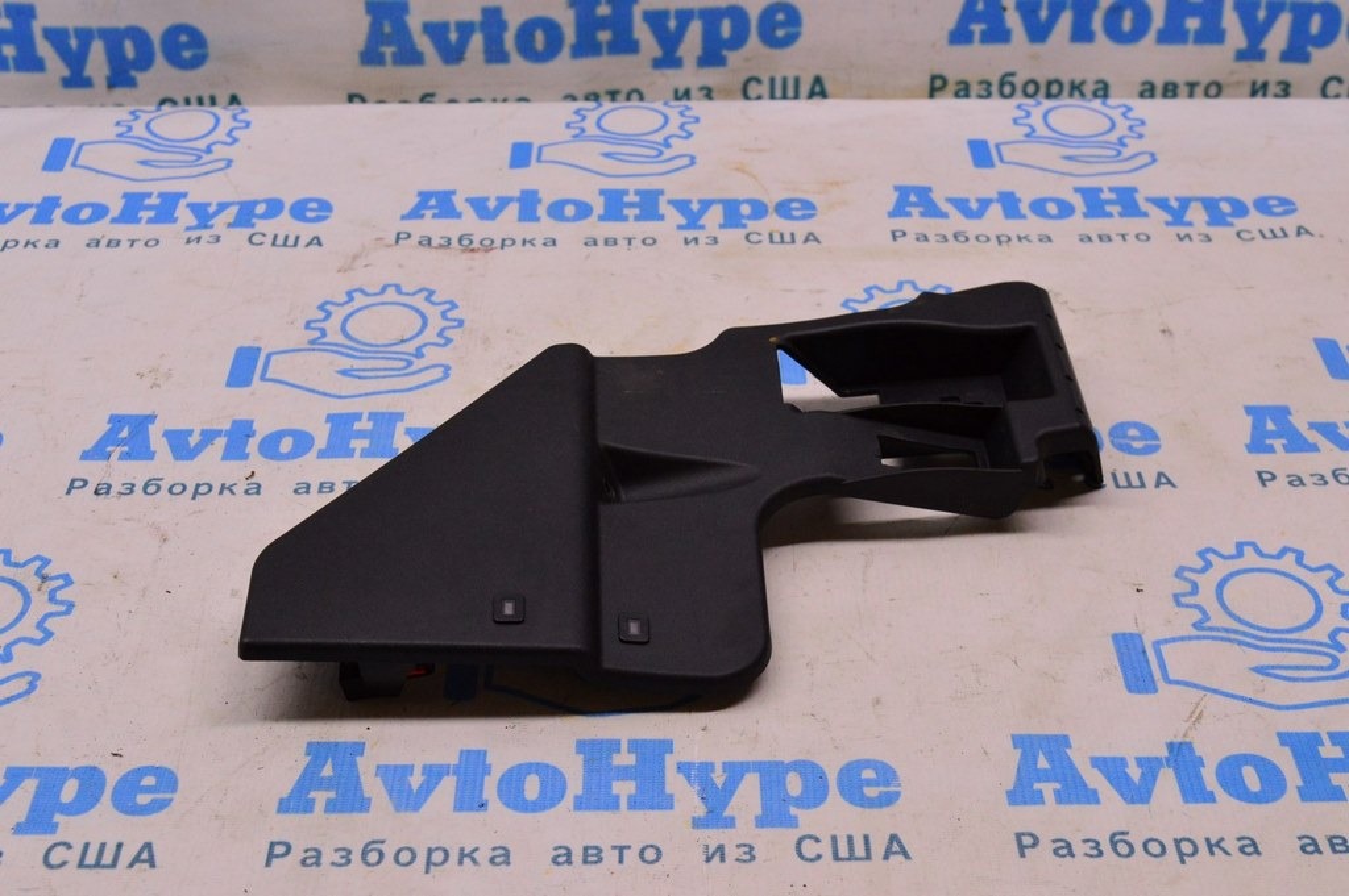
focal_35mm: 52
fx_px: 1966
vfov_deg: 25.7
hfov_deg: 37.9
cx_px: 674
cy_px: 448
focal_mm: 35
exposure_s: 1/125
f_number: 8
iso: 1600
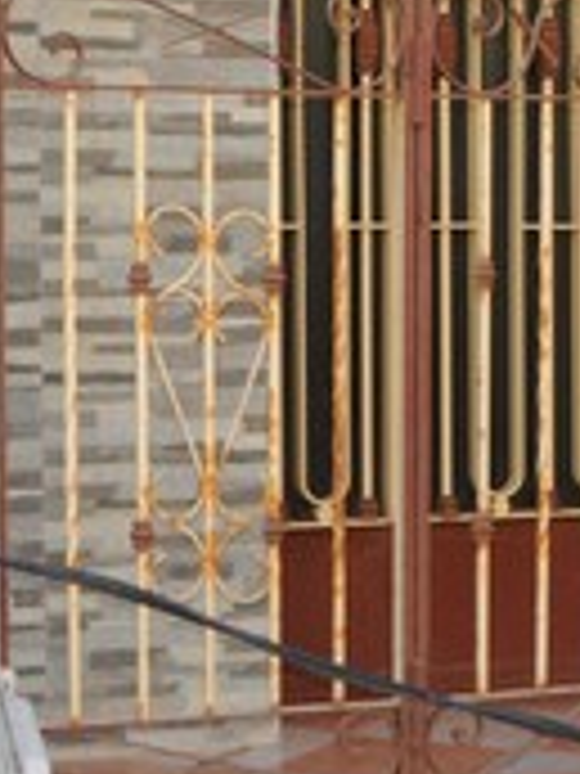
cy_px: 407
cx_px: 378
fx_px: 2636
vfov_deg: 16.7
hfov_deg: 12.5
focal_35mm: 118
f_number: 5.6
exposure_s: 1/200
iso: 200
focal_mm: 22
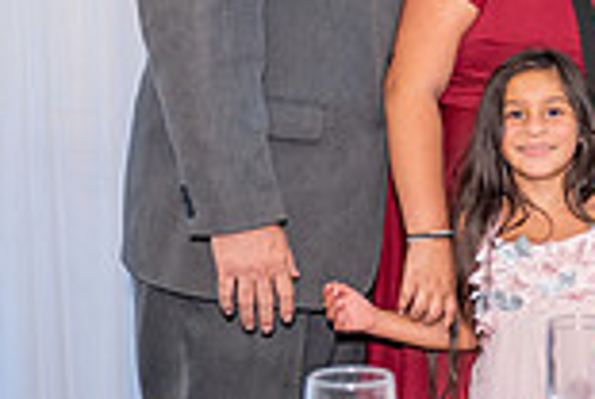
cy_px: 177
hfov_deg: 15.4
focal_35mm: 124
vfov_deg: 11.1
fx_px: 2053
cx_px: 858
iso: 1000
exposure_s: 1/200
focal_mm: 31
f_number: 3.5
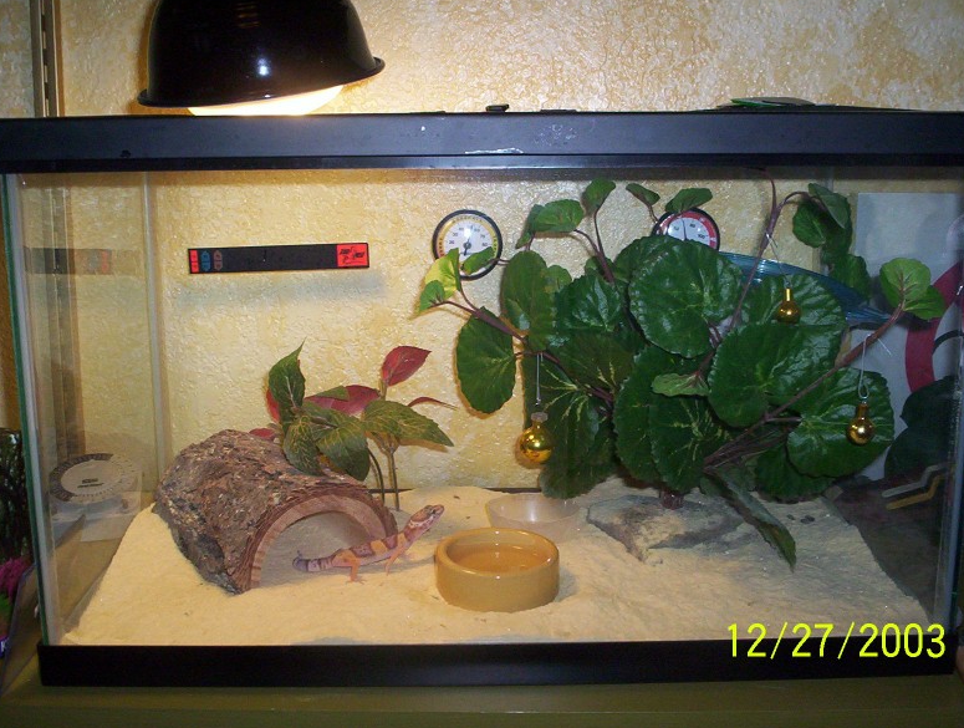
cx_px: 490
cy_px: 352
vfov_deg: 36.1
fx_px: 1117
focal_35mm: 40
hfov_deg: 46.7
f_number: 4.5
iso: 140
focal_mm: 4.99
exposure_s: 1/60
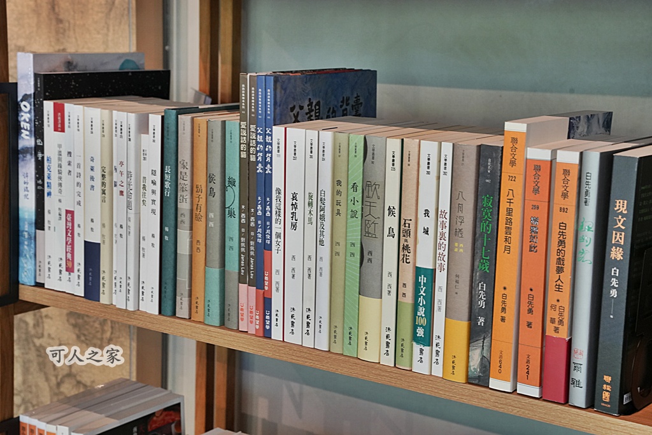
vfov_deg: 21.1
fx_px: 1168
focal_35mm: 64
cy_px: 218
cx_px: 326
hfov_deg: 31.2
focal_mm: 64.5
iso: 2500
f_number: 10
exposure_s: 1/60
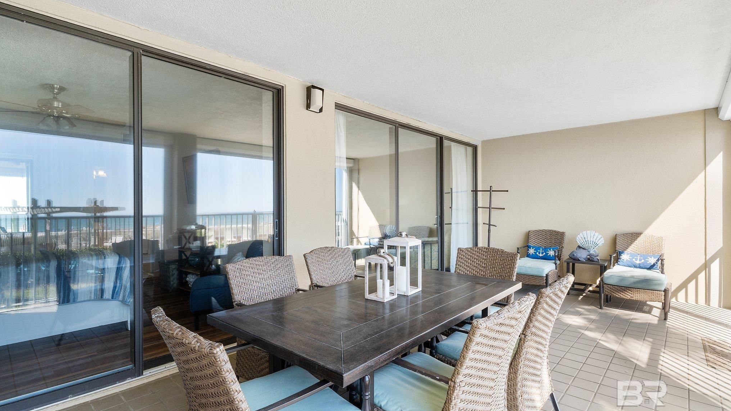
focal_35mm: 18
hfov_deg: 91.3
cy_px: 210
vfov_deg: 59.9
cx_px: 363
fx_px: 357
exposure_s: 1/25
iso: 400
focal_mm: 11.6
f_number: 8
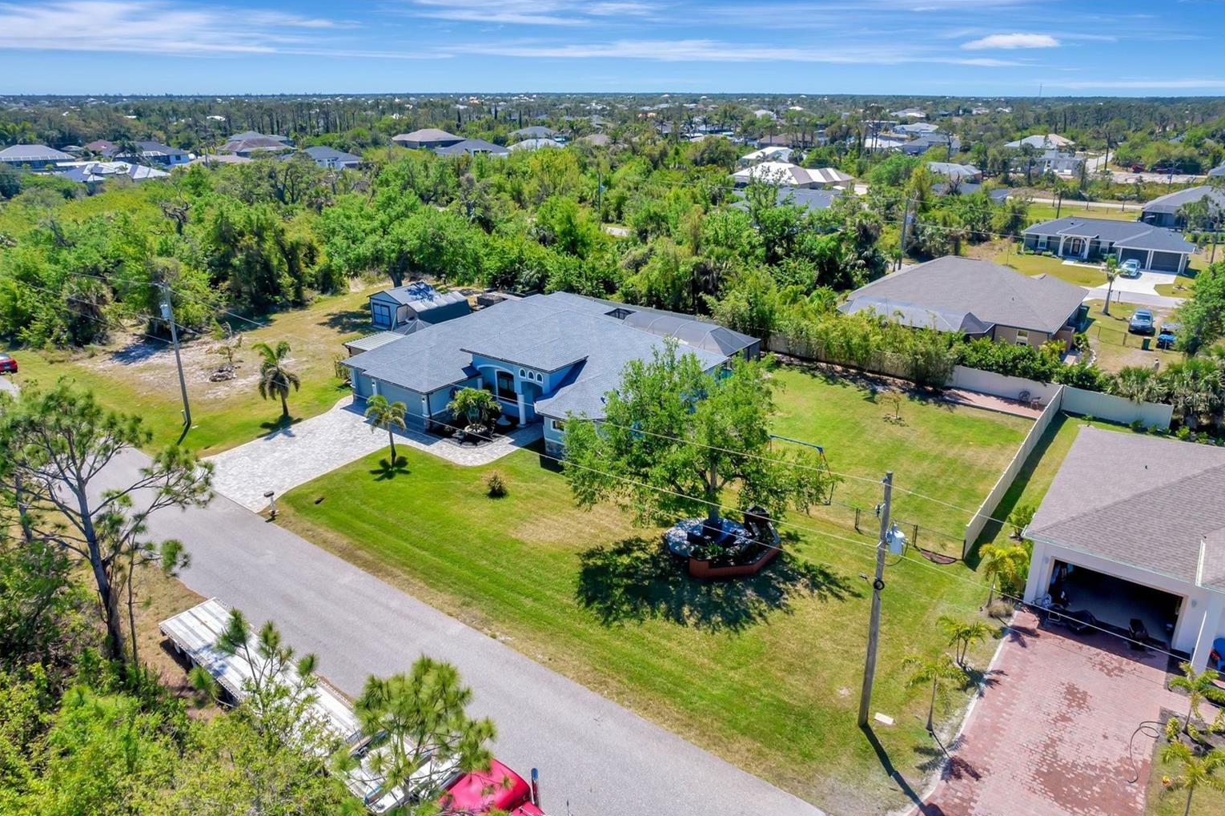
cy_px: 399
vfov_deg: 55.1
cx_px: 603
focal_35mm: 23
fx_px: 782
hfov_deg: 76.1
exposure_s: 1/1500
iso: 130
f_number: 2.8
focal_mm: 8.38
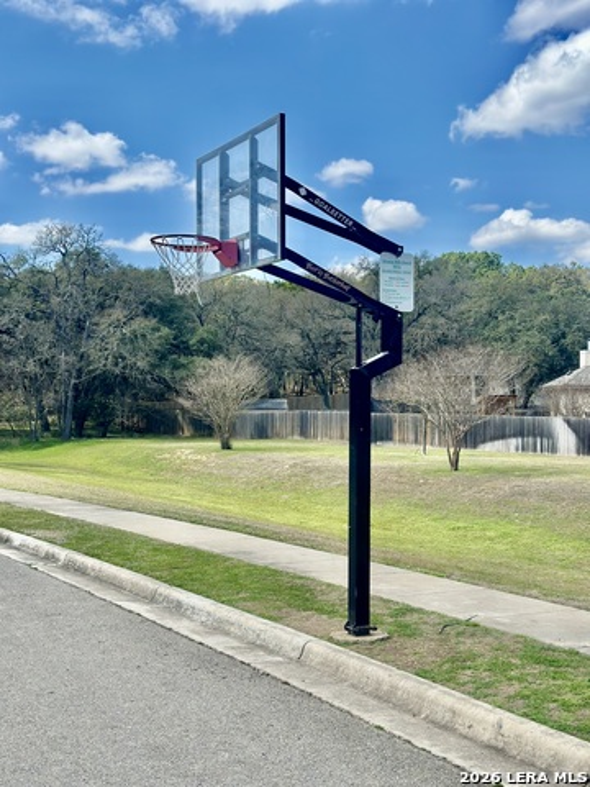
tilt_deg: -0.4
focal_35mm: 48
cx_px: 295
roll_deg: -1.5
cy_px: 394
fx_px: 1091
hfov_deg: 30.3
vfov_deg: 39.7
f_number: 1.78
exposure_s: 1/4184
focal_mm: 6.86
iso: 100
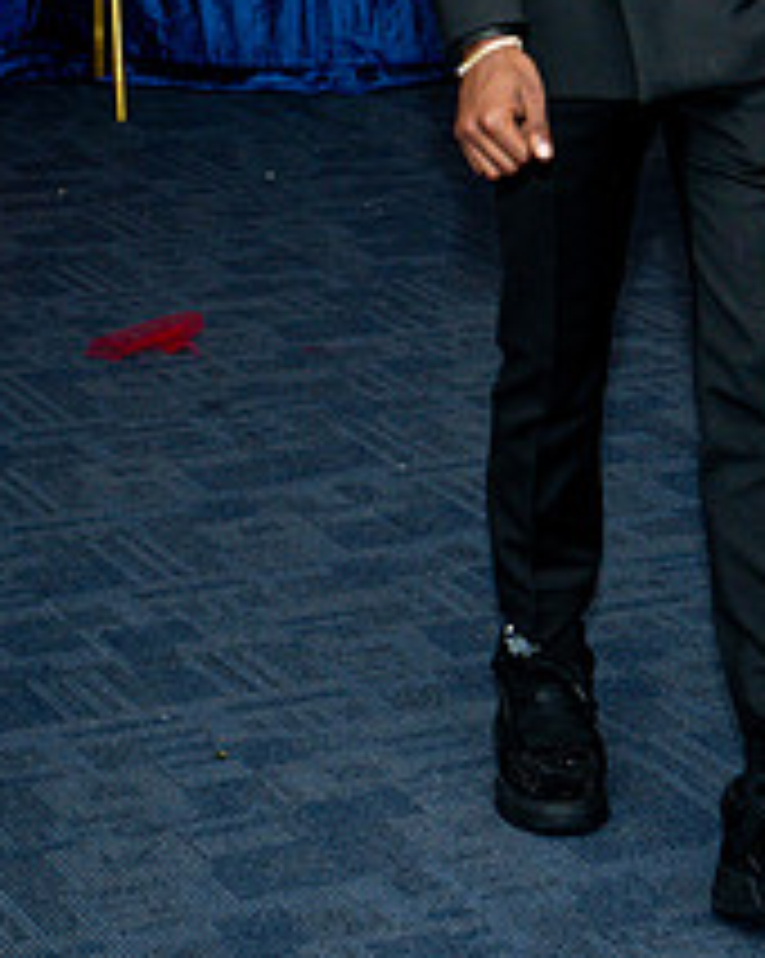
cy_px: 18
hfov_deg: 11.0
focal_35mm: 140
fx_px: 3968
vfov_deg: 13.6
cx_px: 681
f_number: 4
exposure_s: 1/125
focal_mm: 40
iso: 640
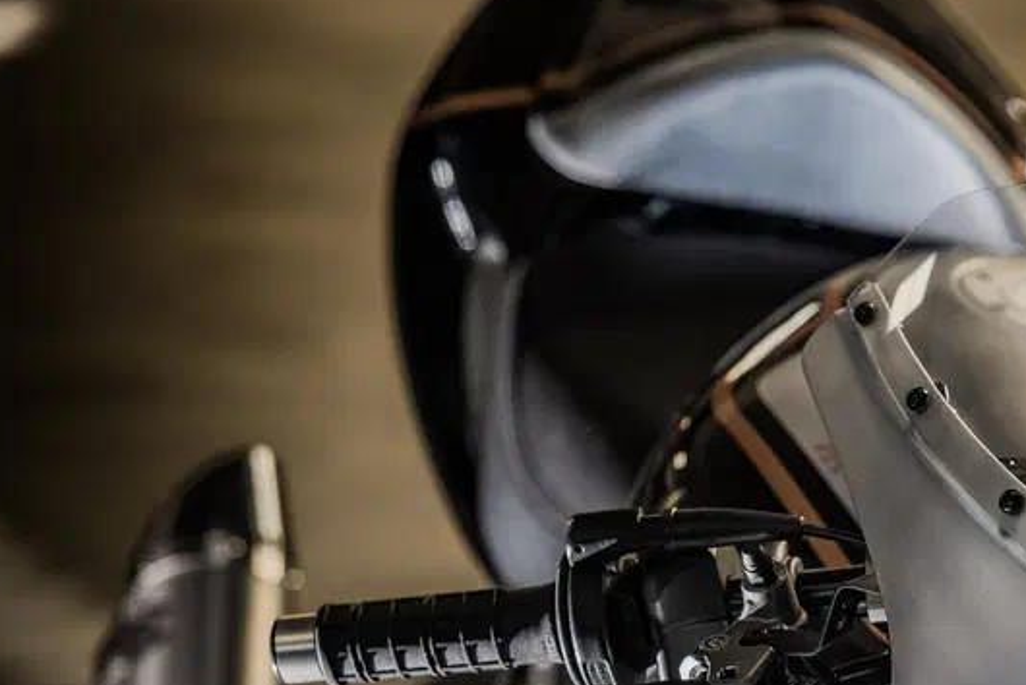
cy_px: 576
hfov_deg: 6.3
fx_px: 9353
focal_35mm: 328
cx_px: 1082
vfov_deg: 4.2
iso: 100
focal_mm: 145
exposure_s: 1/60
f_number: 4
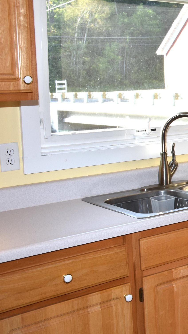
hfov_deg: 16.0
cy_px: 132
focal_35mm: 64
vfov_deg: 32.7
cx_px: 337
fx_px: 567
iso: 200
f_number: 5
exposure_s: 1/100
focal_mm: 20
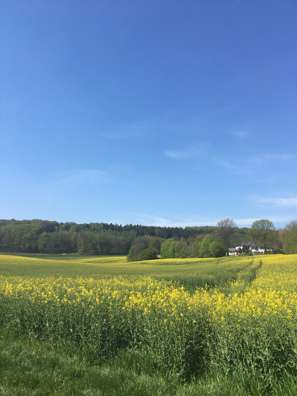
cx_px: 148
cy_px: 198
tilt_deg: +13.6
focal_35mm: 29
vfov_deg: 61.7
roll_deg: +0.5
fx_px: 332
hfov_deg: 48.2
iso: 25
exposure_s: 1/1374
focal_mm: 4.15
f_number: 2.2
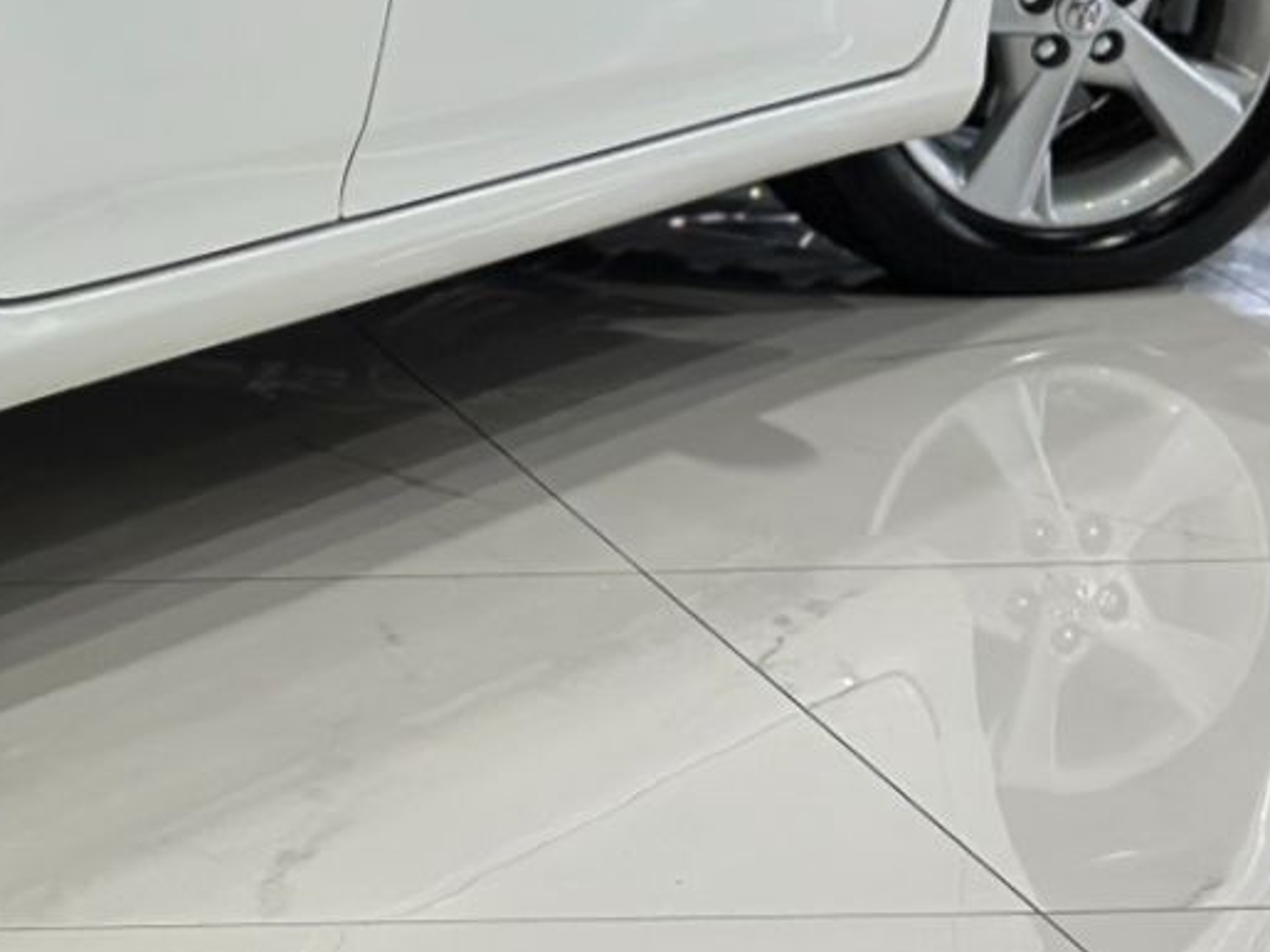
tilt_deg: -8.0
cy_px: -293
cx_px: -784
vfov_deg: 8.2
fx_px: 6566
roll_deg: +0.4
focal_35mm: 179
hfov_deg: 10.6
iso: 100
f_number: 1.78
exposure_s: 1/129
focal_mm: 6.86
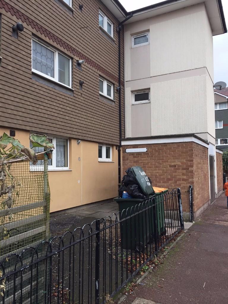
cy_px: 152
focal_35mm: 29
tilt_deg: +4.0
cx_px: 114
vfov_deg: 61.7
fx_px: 255
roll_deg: +0.8
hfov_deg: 48.2
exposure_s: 1/231
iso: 32
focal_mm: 4.15
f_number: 2.2
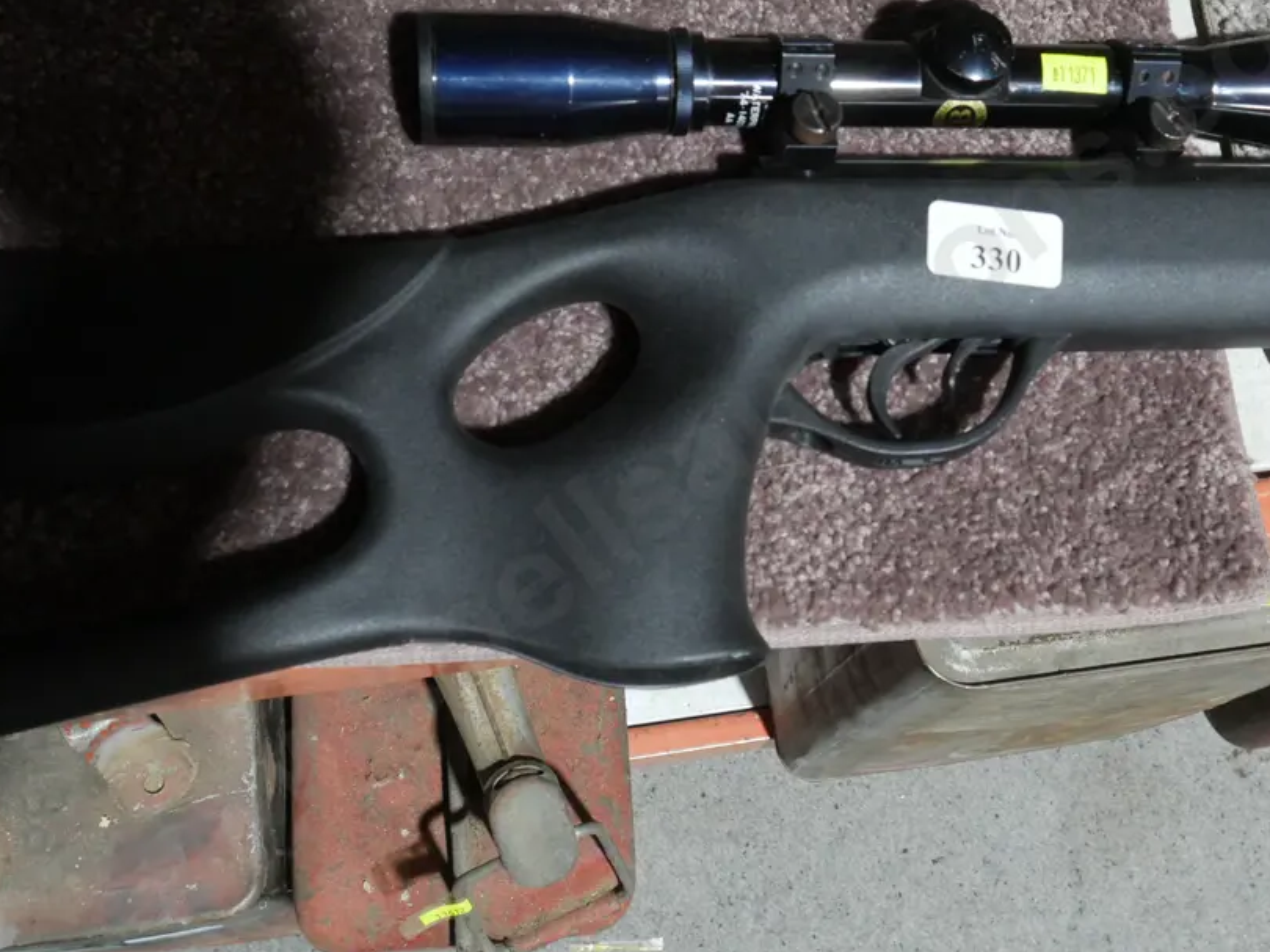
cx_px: 784
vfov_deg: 33.5
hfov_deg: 43.6
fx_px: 1577
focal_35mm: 43
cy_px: 402
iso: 2000
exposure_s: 1/60
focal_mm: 17
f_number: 7.1
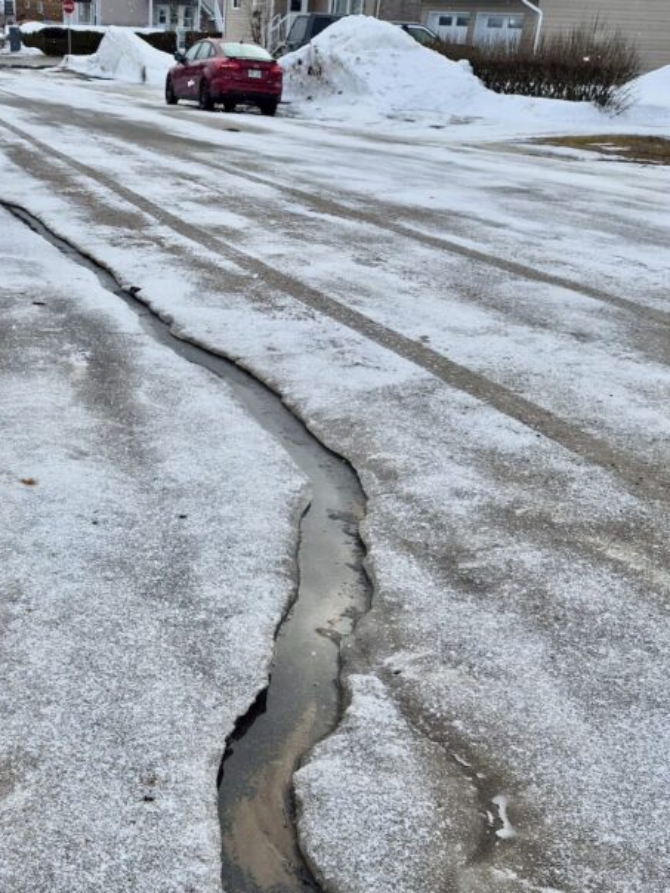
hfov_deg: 36.0
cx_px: 175
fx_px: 1006
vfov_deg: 46.3
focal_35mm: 39
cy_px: 662
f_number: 1.8
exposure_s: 1/3224
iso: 80
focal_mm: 5.4
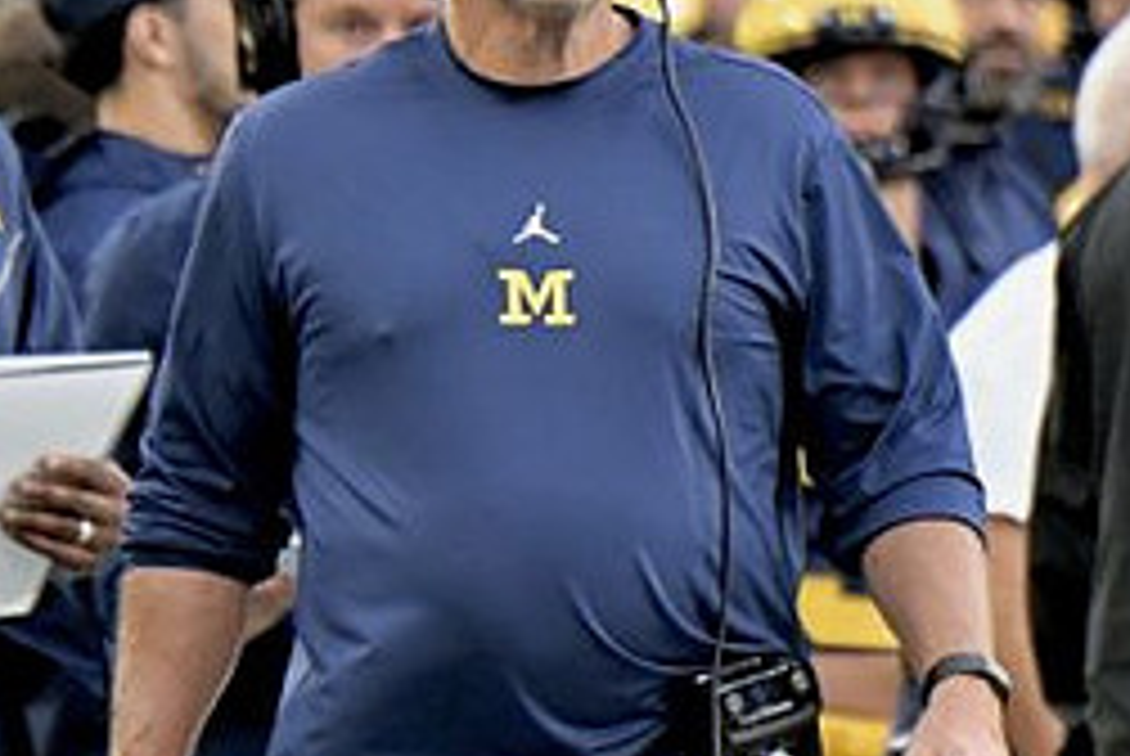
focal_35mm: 1281
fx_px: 40255
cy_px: 326
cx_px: 617
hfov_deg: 1.6
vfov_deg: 1.1
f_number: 5.6
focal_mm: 370
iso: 2500
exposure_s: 1/640
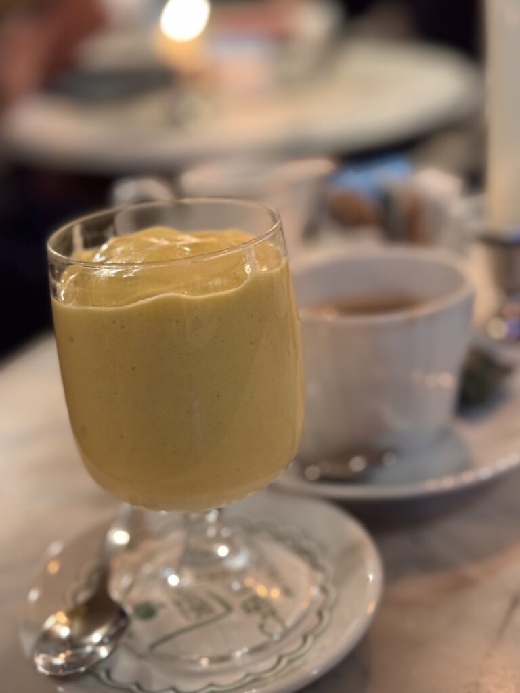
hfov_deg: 30.3
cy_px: 346
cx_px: 260
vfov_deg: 39.7
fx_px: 961
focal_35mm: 48
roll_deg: +6.5
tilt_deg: -23.2
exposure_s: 1/33
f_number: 1.78
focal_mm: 6.76
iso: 250
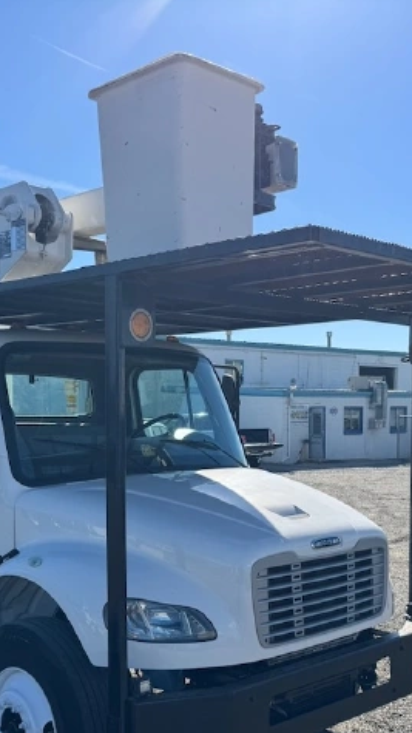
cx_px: 97
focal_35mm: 44
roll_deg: +1.3
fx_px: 855
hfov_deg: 26.7
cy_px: 458
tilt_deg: -2.5
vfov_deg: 46.0
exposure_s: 1/4950
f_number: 1.78
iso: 80
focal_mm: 6.76
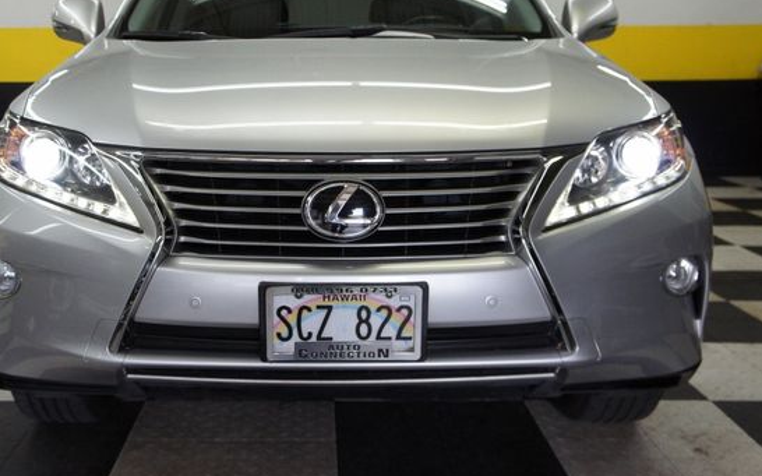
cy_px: 222
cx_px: 324
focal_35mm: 43
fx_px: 893
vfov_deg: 29.8
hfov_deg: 46.1
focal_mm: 24
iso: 1000
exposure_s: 1/250
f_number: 4.5
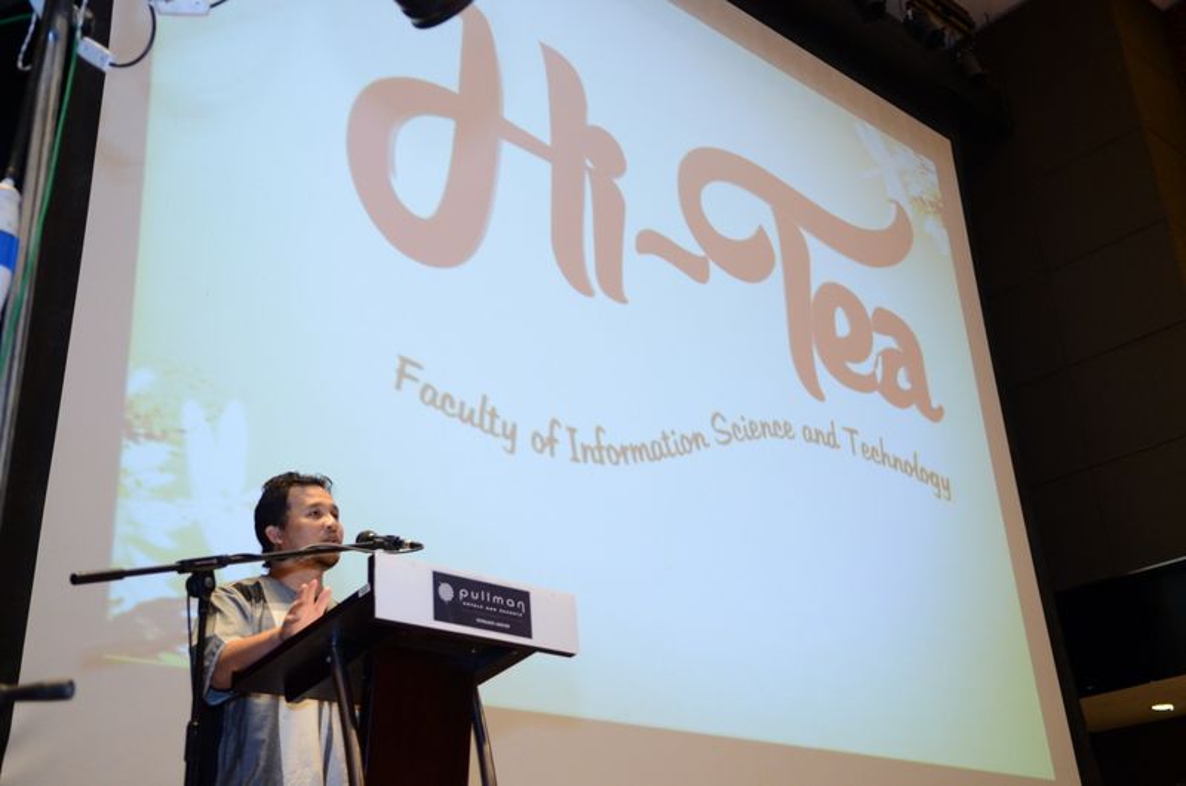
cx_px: 593
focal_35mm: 42
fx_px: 1381
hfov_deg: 46.5
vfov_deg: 31.8
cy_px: 393
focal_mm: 28
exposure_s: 1/60
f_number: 2.8
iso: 1600
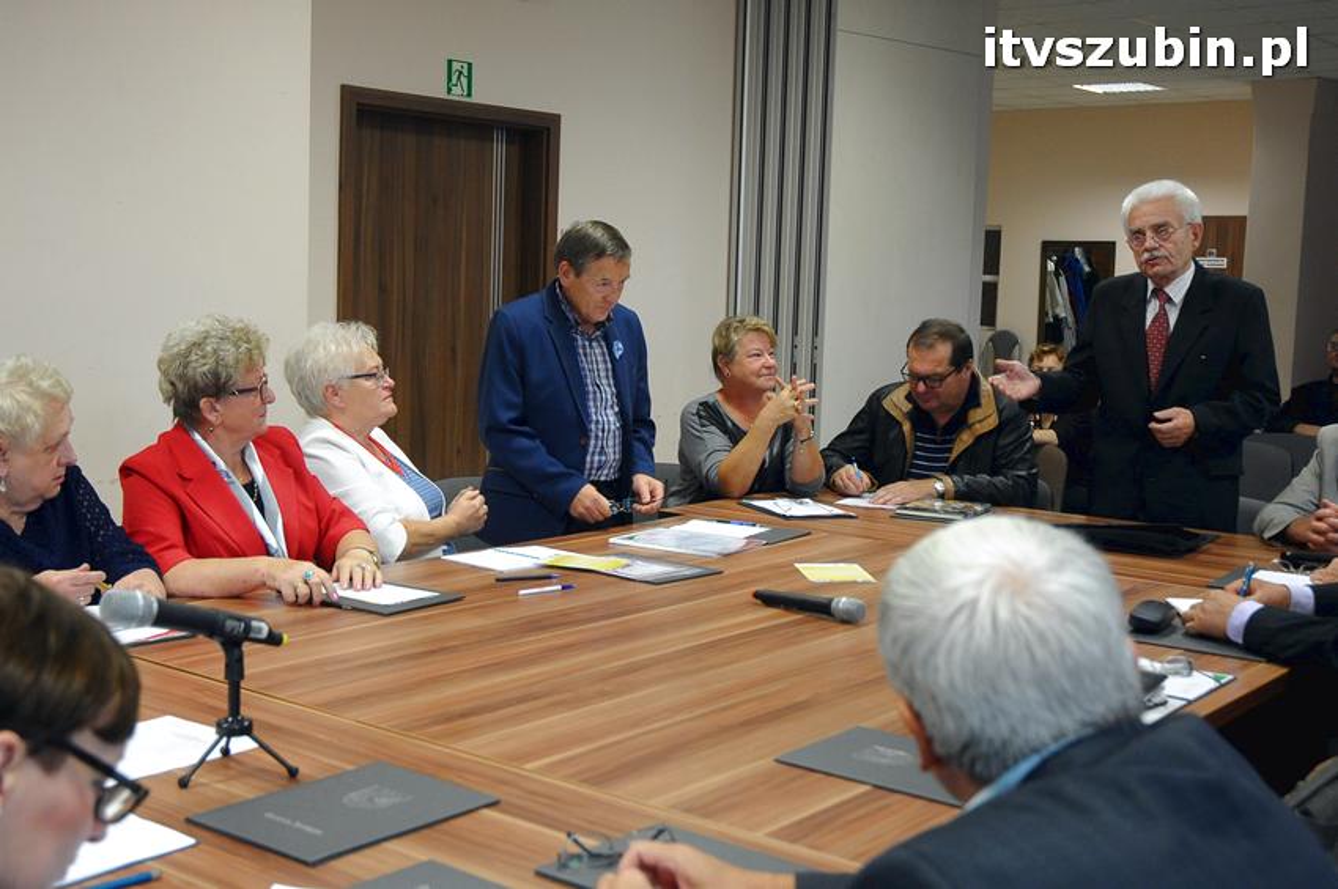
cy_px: 444
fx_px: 1615
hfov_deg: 45.0
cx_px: 669
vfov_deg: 30.8
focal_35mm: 44
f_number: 4.5
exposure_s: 1/80
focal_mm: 29
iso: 1250
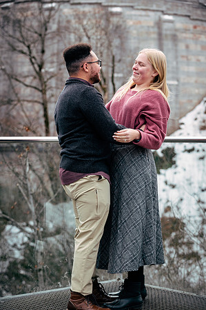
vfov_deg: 23.7
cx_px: 103
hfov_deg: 15.9
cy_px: 155
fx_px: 740
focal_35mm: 86
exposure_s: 1/320
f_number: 5
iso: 250
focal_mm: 86
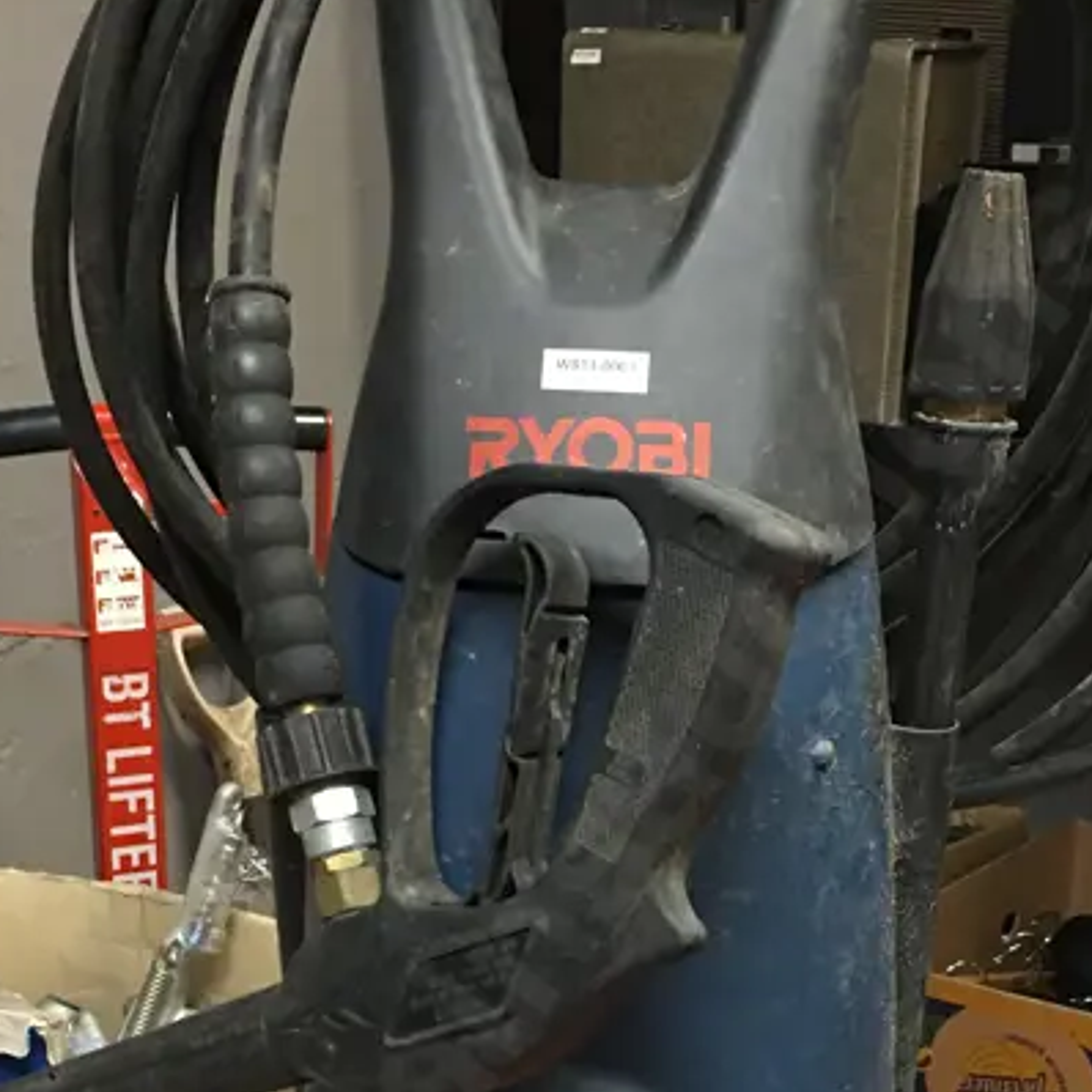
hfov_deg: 26.1
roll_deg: -0.6
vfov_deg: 25.6
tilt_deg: -17.6
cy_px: 894
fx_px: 2356
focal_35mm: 66
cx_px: 573
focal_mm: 4.15
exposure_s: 1/17
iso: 125
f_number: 2.2
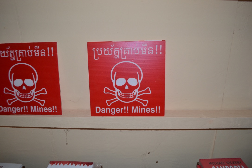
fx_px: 189
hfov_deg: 67.4
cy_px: 84
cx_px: 126
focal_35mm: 27
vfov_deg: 47.9
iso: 360
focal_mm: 18
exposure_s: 1/60
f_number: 3.5
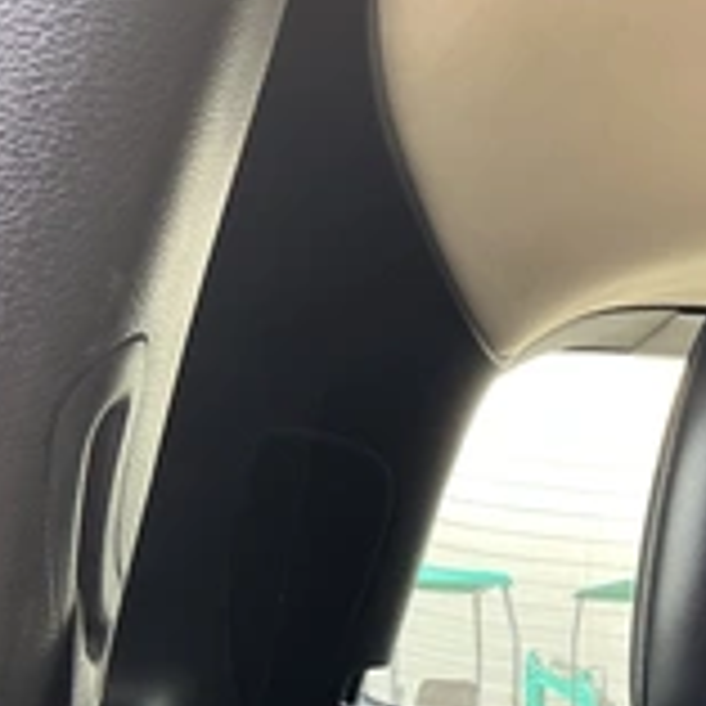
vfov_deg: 26.5
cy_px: 616
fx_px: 1454
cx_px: 868
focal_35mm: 63
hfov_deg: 24.5
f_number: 1.8
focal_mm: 3
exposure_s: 1/61
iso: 64
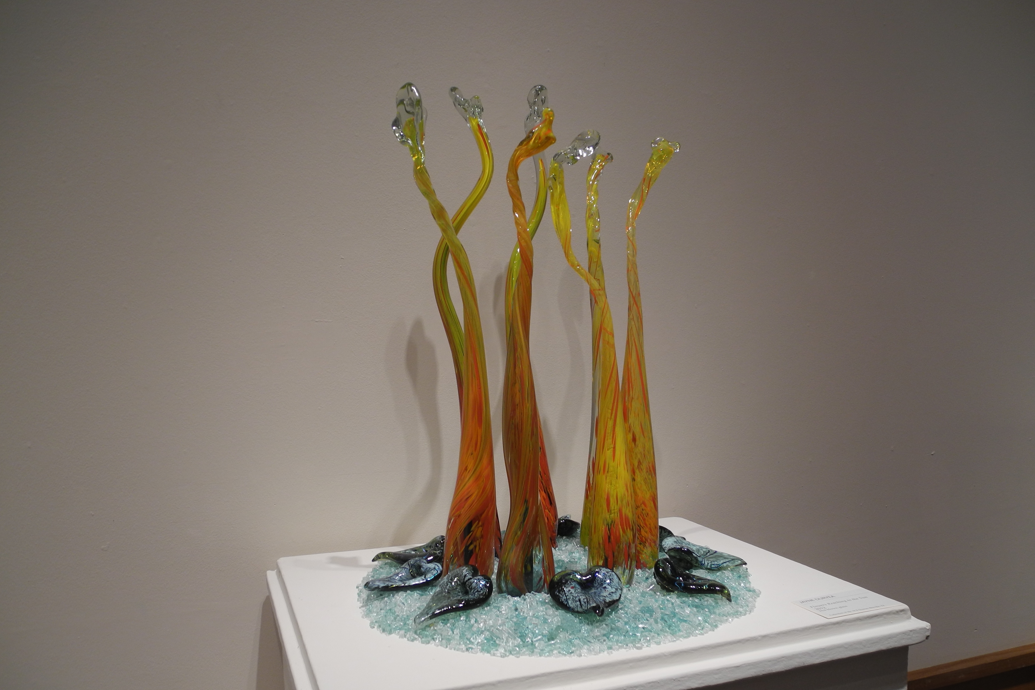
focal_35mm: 30
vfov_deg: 43.6
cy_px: 378
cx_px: 527
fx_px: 862
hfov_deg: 61.9
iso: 100
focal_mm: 6
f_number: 2.8
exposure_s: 1/40
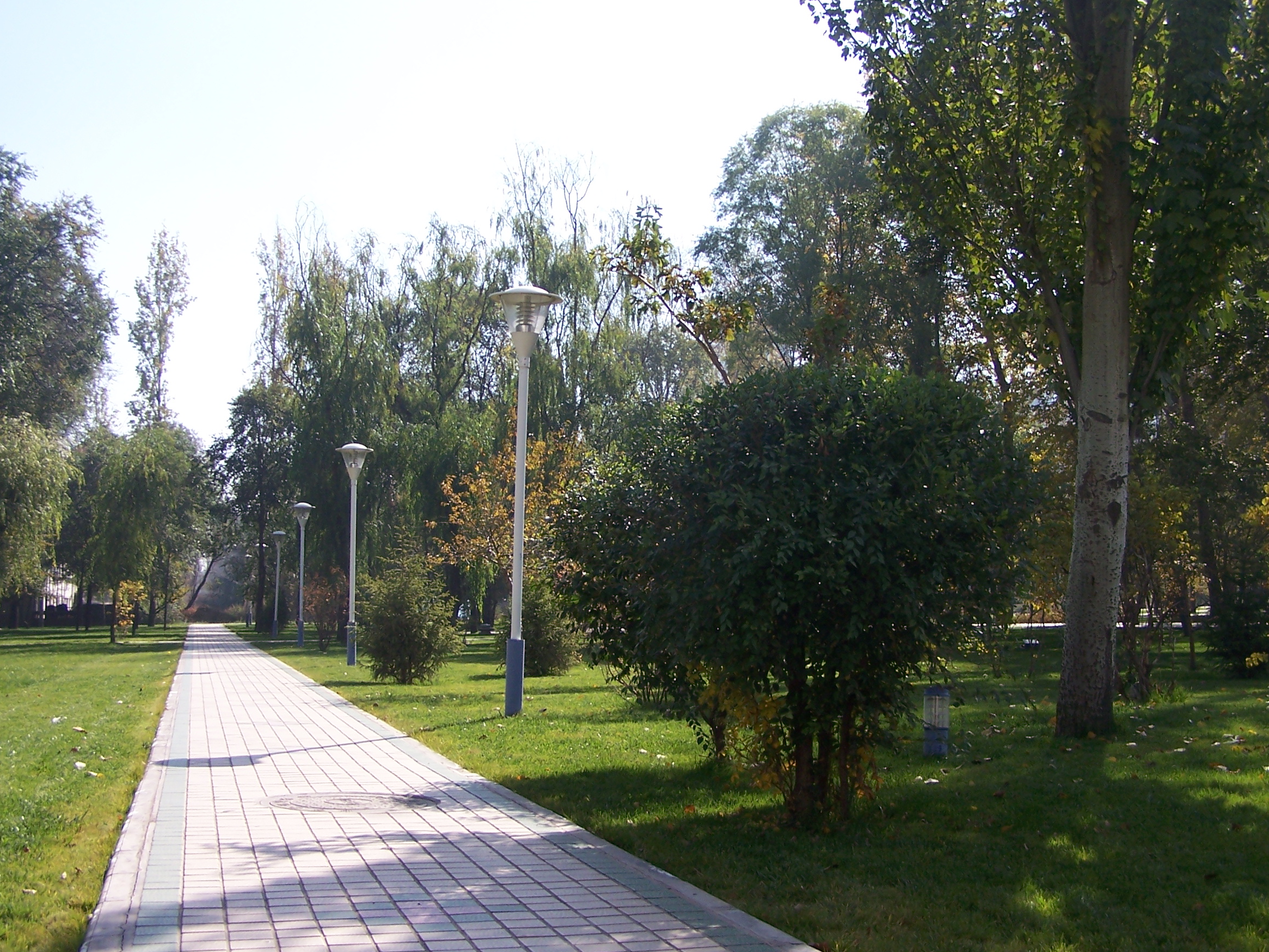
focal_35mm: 42
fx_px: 1540
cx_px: 651
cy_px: 437
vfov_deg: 34.3
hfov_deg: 44.8
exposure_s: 1/800
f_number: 2.8
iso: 80
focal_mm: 6.3
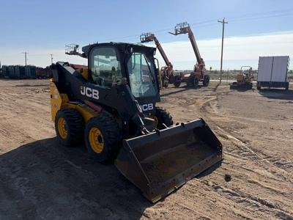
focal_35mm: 24
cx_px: 146
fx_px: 203
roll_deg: -0.6
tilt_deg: -11.4
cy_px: 110
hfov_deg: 71.6
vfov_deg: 56.8
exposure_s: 1/8130
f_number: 1.78
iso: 100
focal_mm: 6.76
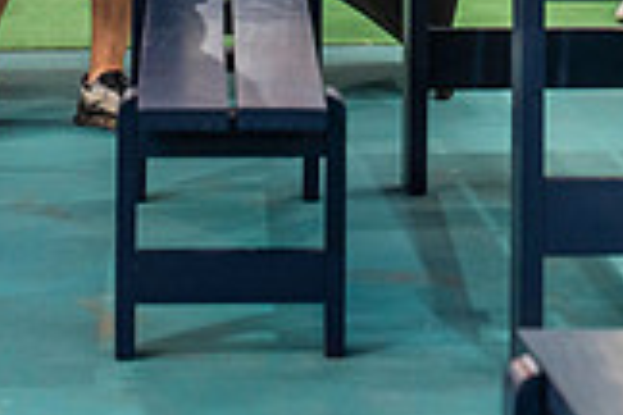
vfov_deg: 5.4
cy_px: -317
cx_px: 485
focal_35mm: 250
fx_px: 4326
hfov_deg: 8.2
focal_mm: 70
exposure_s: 1/160
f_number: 4
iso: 2000
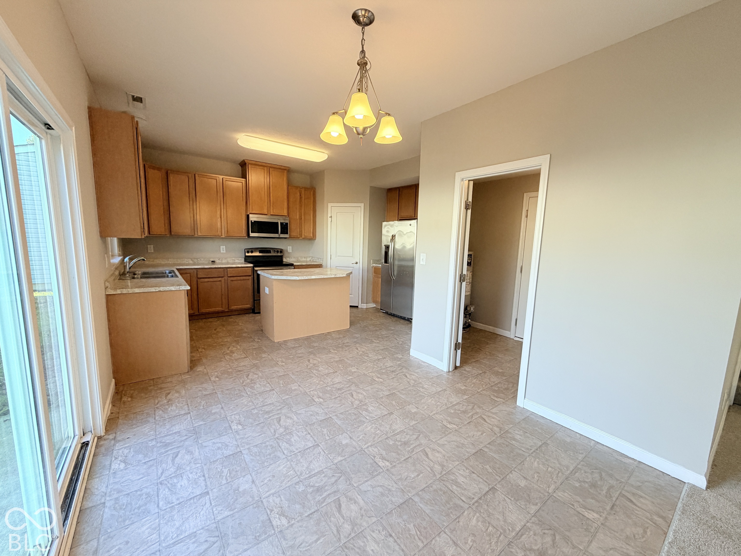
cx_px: 370
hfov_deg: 102.1
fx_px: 300
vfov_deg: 85.7
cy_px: 278
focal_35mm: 14
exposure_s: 1/120
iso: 160
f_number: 2.2
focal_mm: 2.22
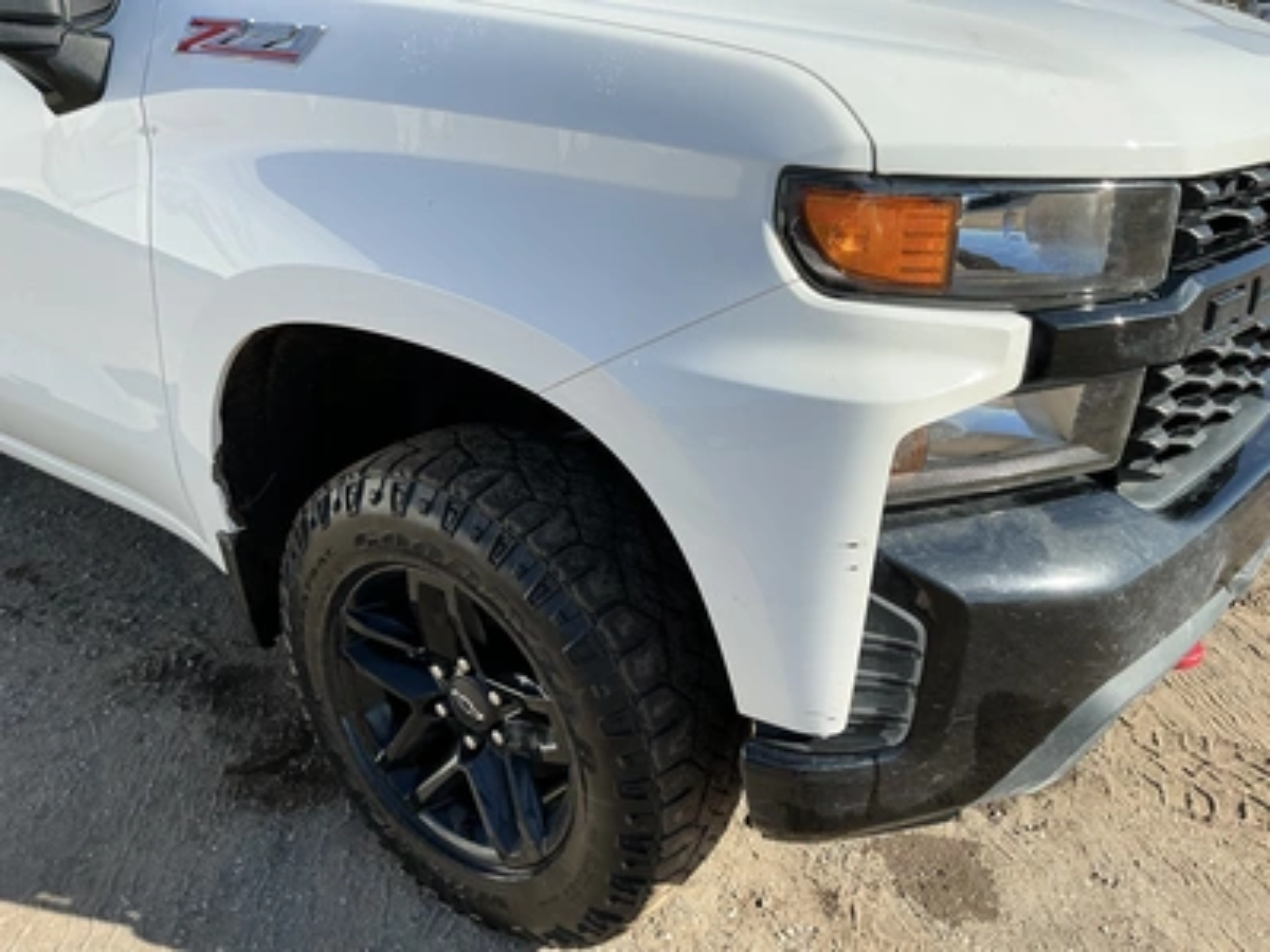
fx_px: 1027
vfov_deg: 49.7
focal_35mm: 28
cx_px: 635
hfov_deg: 63.4
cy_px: 476
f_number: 1.8
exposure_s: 1/1098
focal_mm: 3
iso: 25
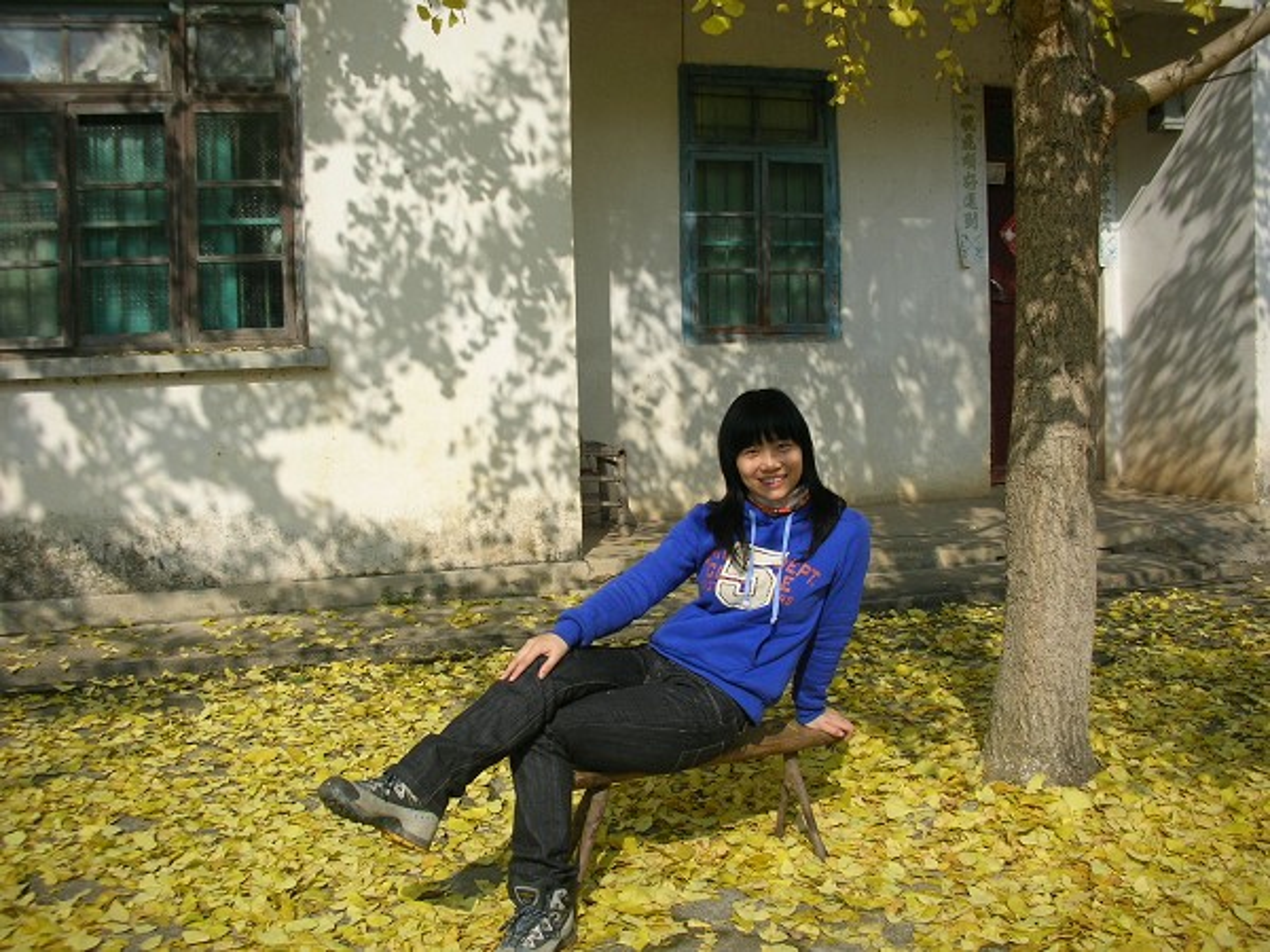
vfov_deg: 40.7
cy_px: 476
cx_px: 635
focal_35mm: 35
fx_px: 1284
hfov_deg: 52.6
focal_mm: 5.8
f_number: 8.5
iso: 50
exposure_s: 1/99
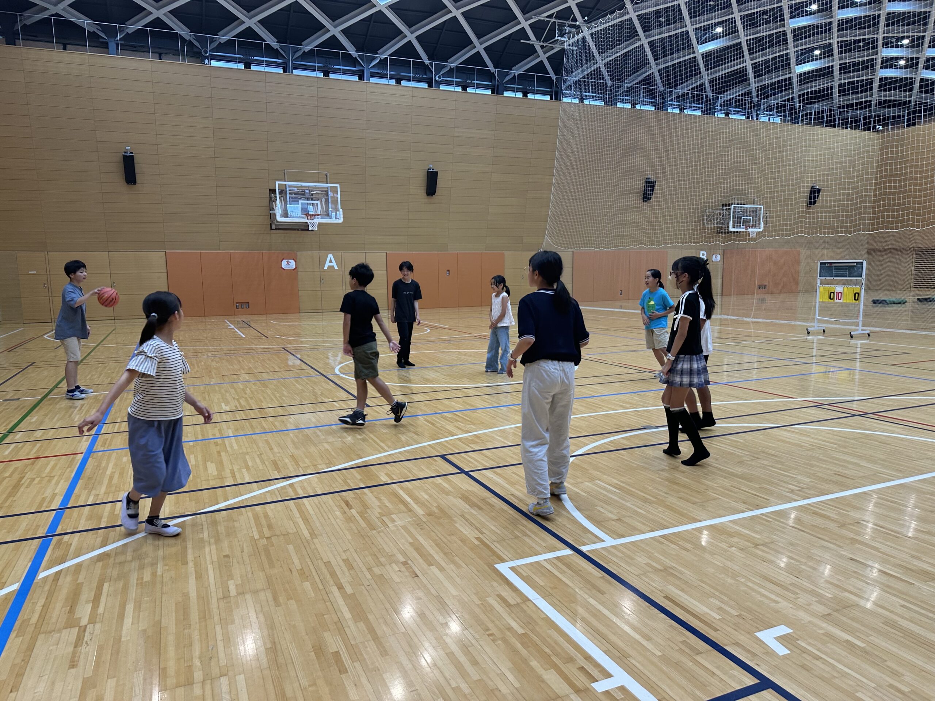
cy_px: 350
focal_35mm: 24
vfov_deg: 56.8
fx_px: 648
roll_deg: -0.9
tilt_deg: -9.3
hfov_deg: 71.6
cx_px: 468
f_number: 1.78
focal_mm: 6.86
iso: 125
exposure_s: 1/100
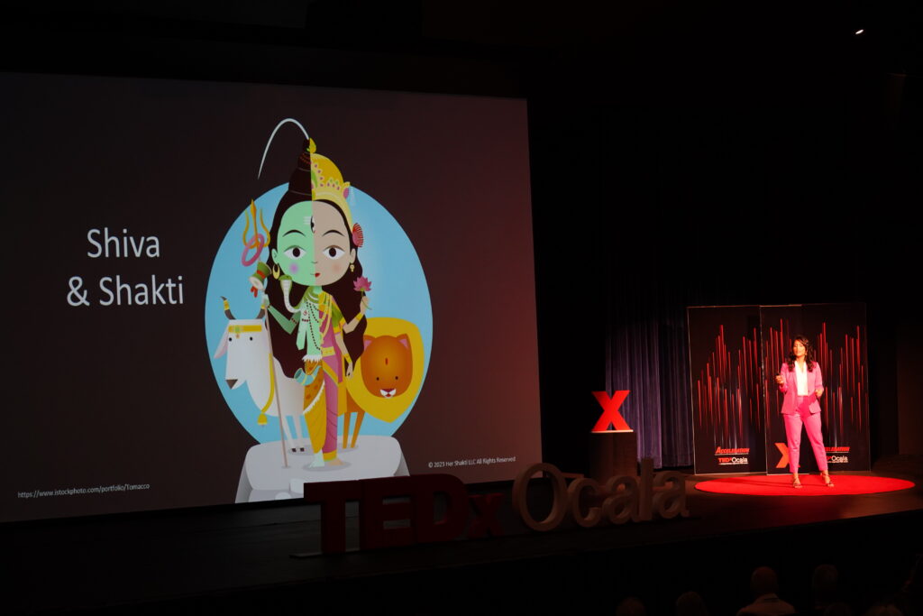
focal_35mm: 71
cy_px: 308
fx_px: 1820
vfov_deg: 19.2
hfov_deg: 28.4
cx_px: 462
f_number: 4
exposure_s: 1/80
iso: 1600
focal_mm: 71
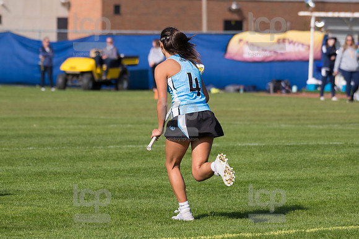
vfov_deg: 4.4
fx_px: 3139
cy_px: 120
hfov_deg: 6.5
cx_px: 180
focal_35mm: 315
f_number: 5.6
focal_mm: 210
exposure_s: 1/2000
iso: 320
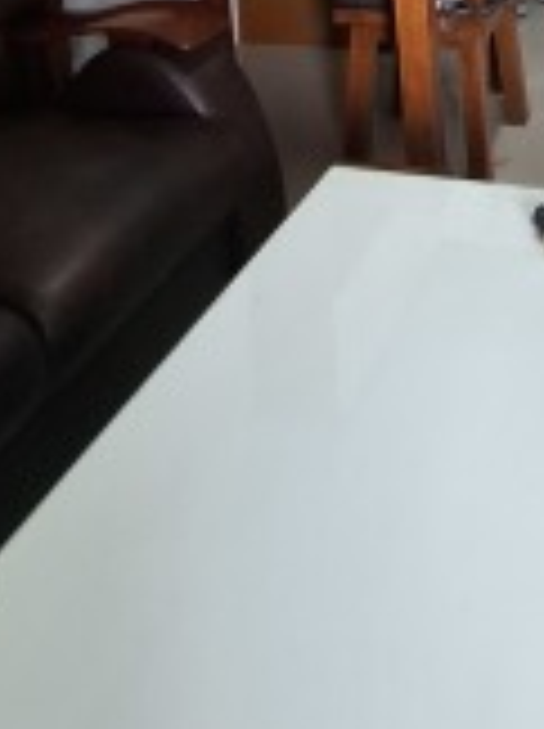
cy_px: -189
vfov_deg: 36.1
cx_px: 497
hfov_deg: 36.1
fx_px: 777
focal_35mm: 37
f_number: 2.2
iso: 160
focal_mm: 1.74
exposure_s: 1/33
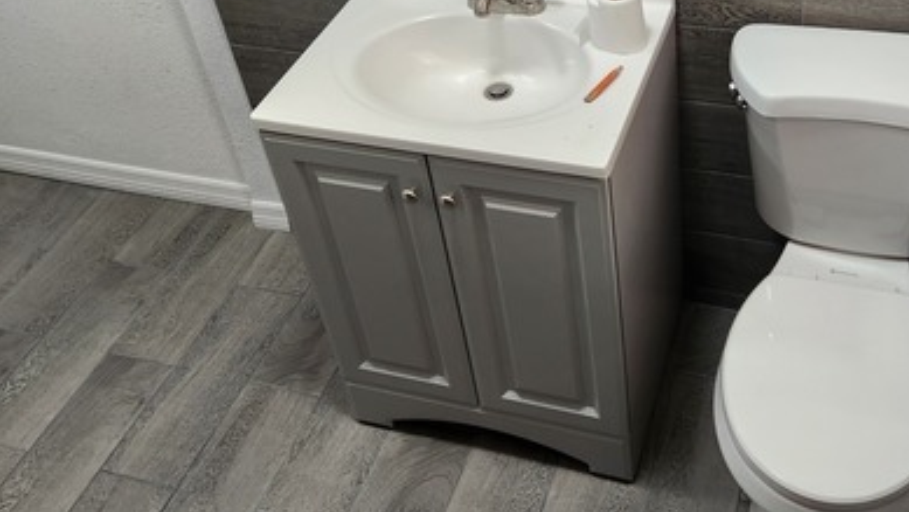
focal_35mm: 43
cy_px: 23
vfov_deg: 26.5
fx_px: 1037
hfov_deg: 46.6
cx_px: 611
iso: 160
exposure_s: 1/180
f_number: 1.8
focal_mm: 5.4
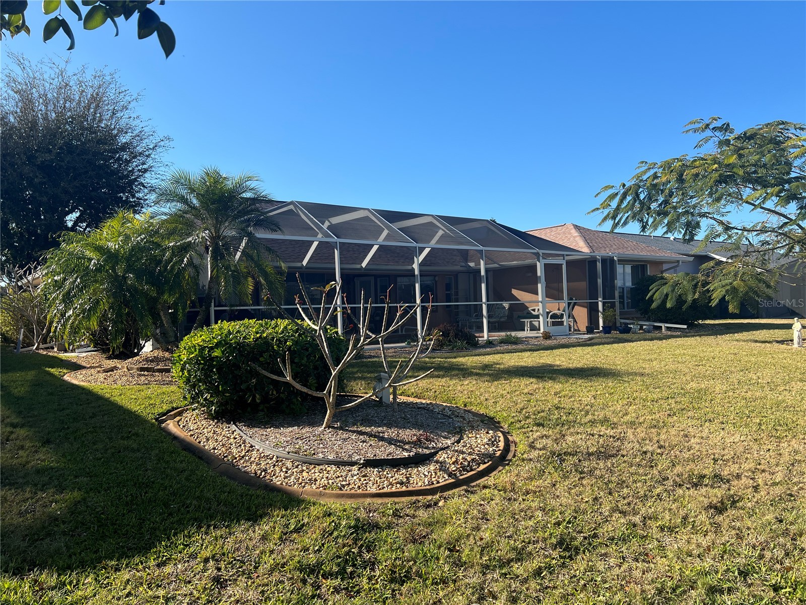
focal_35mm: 26
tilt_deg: +0.8
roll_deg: +1.9
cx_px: 403
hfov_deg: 67.3
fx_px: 605
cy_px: 302
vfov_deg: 53.1
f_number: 1.5
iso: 50
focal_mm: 5.7
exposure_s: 1/2632
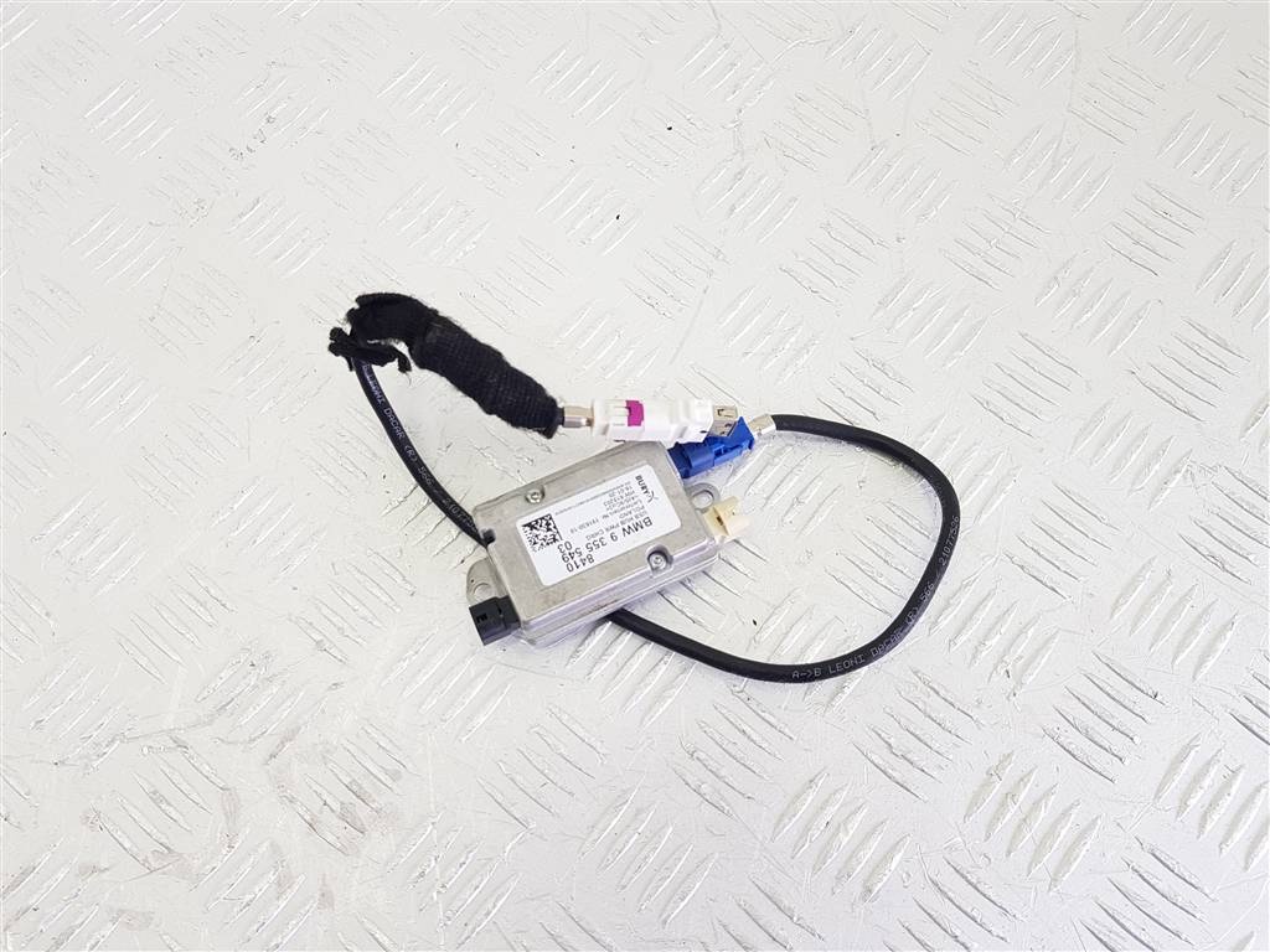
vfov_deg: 53.1
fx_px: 954
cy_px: 476
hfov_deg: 67.3
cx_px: 635
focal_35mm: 26
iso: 40
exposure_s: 1/100
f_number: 1.7
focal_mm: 4.2
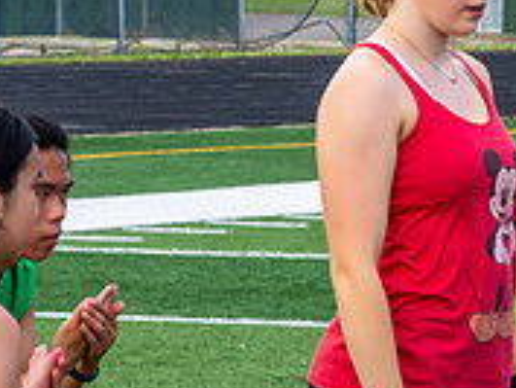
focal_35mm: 376
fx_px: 5609
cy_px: 303
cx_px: 1064
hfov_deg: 5.2
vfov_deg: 4.0
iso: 1250
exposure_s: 1/400
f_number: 13
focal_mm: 75
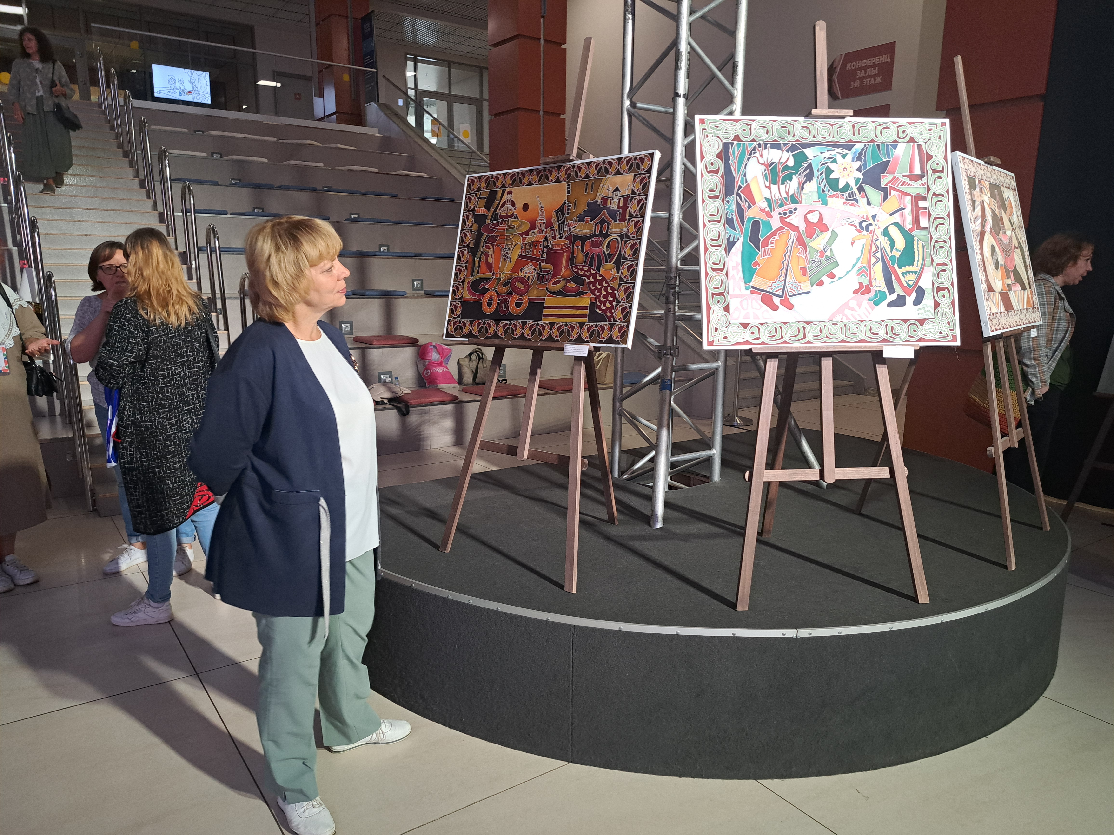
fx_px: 772
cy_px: 418
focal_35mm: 24
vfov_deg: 56.8
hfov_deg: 71.6
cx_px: 557
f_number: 1.8
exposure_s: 1/50
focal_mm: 5.23
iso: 125
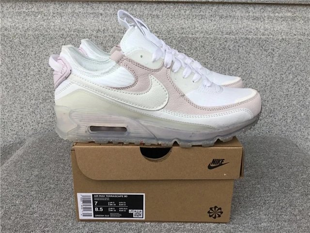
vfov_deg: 45.4
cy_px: 116
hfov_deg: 58.4
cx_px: 155
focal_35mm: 31
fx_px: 278
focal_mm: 3.3
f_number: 2.4
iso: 25
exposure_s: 1/286
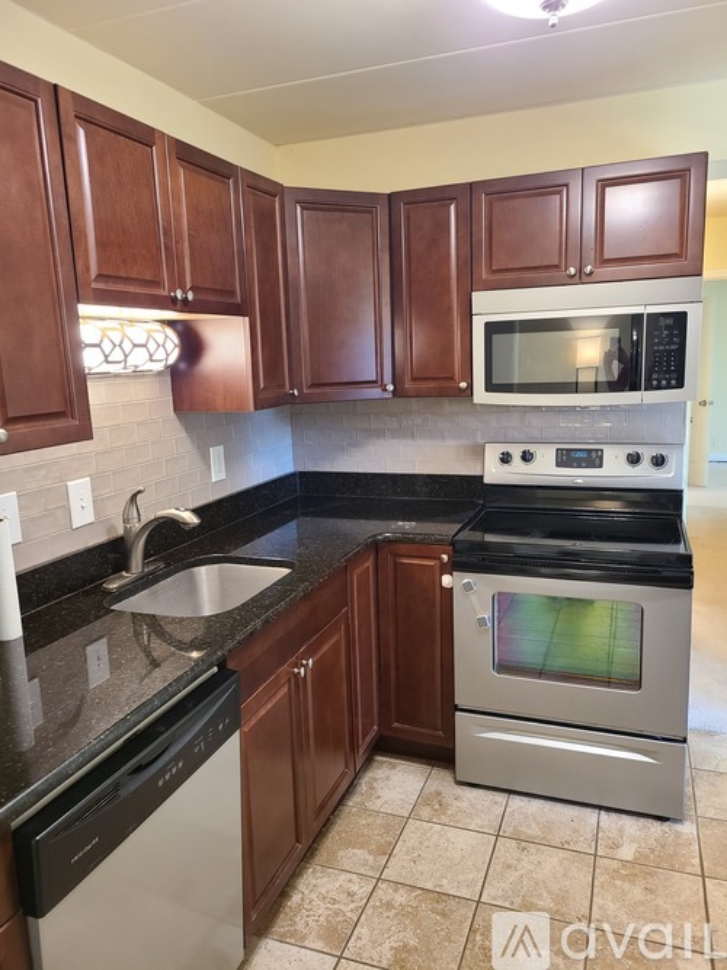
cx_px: 364
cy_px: 485
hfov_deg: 53.0
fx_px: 728
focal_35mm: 26
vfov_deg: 67.3
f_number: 1.8
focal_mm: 5.4
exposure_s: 1/40
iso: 320
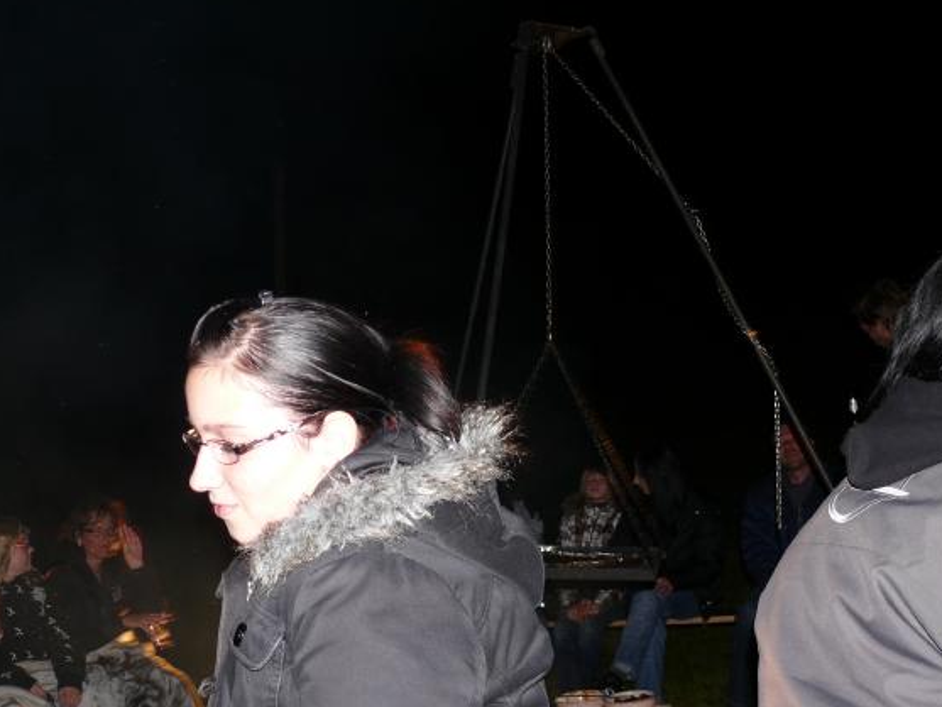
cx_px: 365
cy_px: 395
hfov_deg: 42.7
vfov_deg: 32.9
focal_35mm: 44
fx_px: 1198
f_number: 2.8
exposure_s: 1/30
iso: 100
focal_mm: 7.4
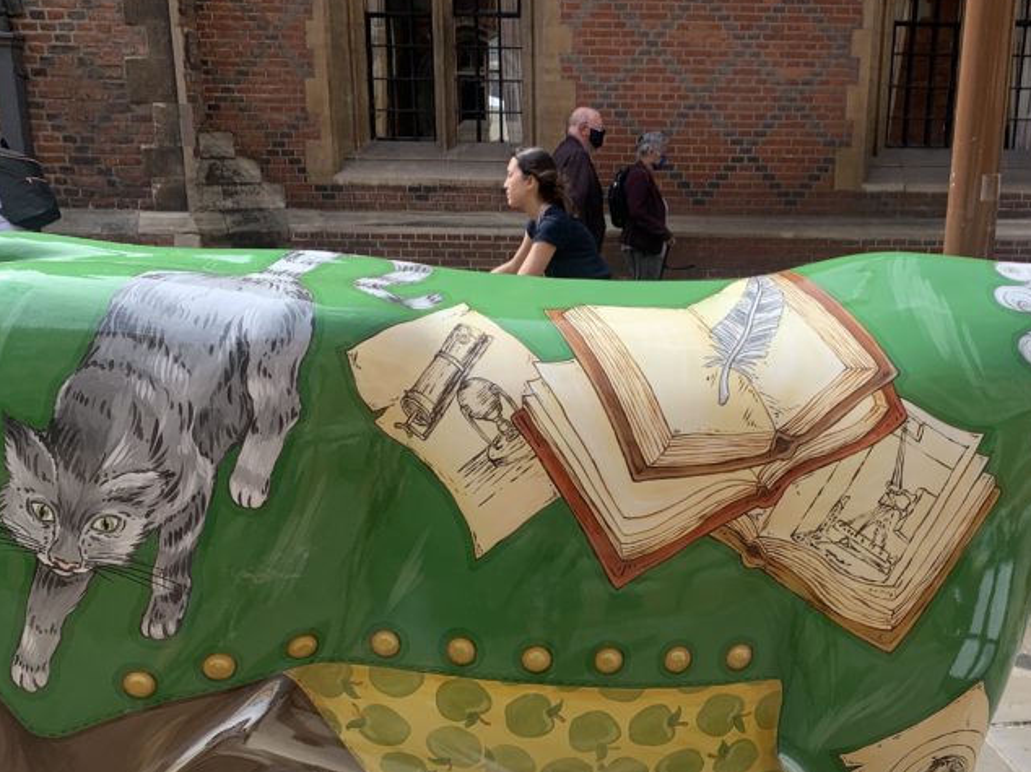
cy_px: 575
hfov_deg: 44.3
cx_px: 660
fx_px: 1250
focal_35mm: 42
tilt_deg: -20.2
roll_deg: -0.7
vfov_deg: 33.7
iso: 25
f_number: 1.8
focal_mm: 4.25
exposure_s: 1/1490
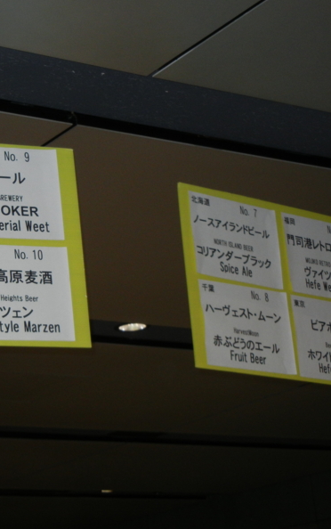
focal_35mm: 97
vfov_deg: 21.4
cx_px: 2
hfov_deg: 13.3
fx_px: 1398
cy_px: 264
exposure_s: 1/30
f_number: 4.1
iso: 249
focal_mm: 12.2
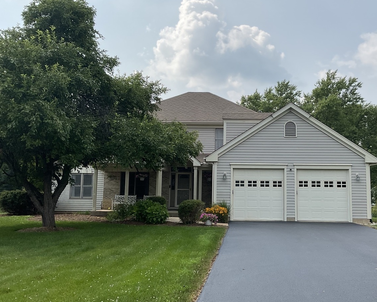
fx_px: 402
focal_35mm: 36
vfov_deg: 41.2
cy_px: 152
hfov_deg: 49.8
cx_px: 233
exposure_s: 1/2667
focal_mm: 3
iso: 16
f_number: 1.8
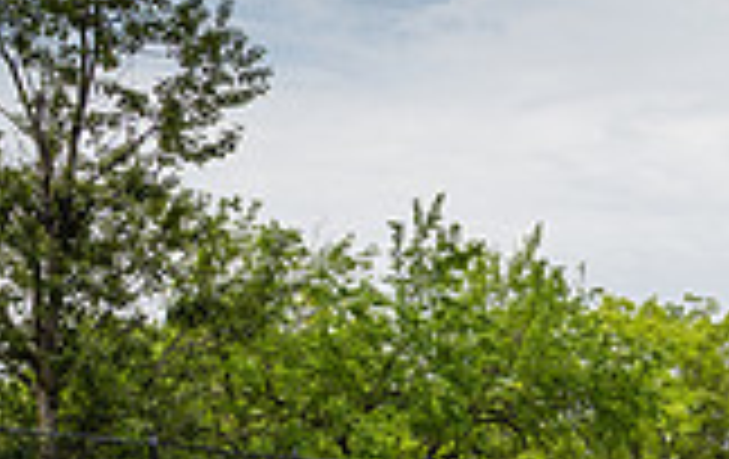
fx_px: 2369
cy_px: 890
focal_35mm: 119
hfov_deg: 16.9
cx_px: 815
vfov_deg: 10.3
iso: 200
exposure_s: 1/800
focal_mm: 29
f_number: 4
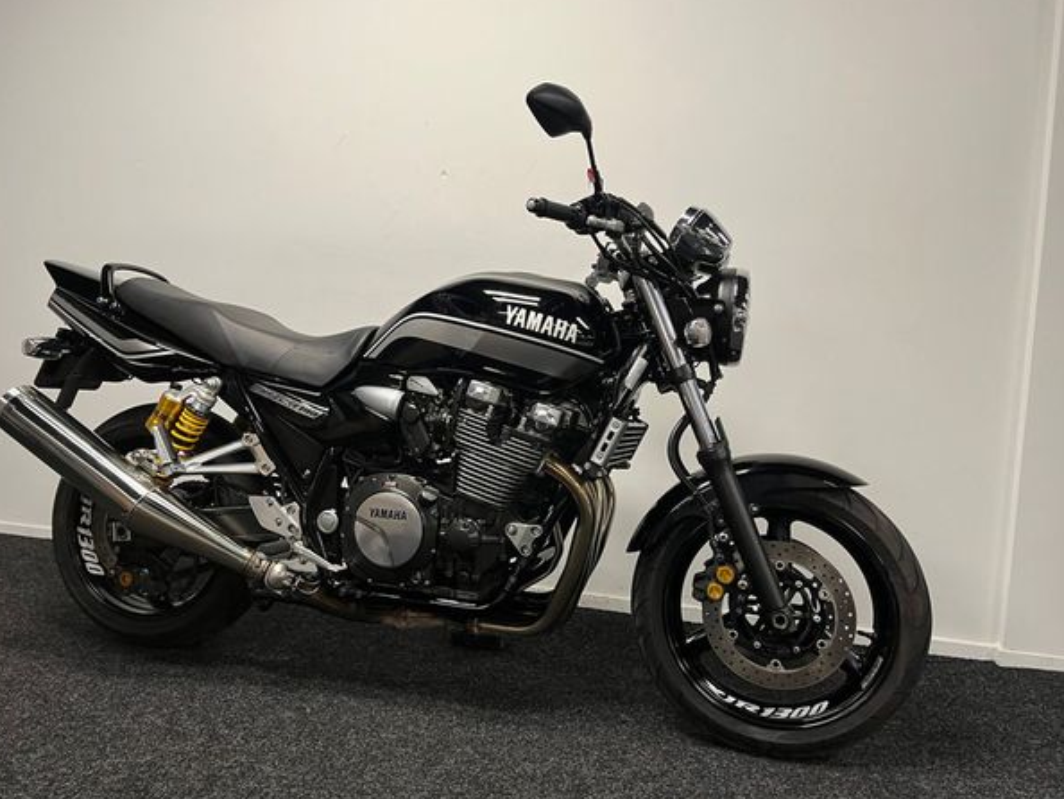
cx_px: 494
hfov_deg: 63.4
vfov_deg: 49.8
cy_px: 389
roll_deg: -1.1
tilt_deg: -5.3
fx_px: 861
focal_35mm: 28
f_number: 1.6
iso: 80
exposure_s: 1/50
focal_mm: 5.1
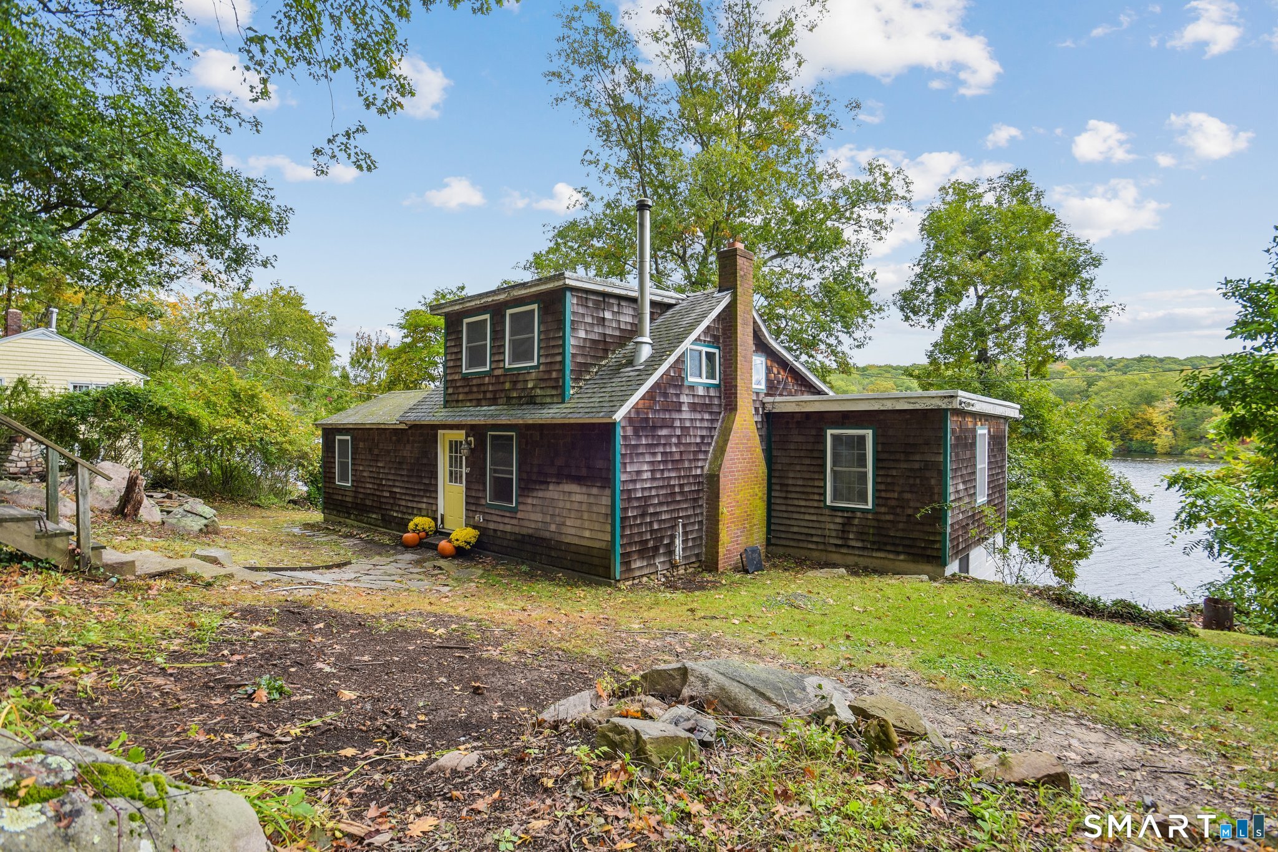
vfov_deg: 70.4
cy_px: 426
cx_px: 639
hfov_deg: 93.3
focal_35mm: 17
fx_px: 603
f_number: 11
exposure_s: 1/100
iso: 400
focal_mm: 17
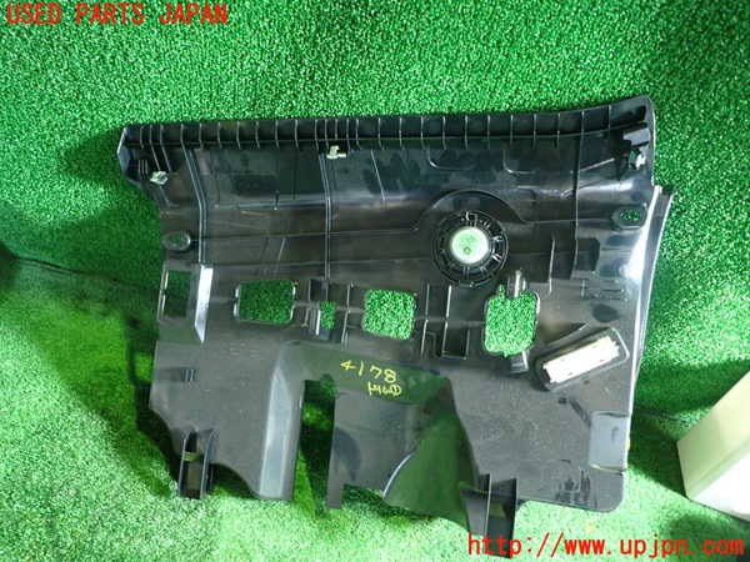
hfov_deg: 69.4
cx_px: 375
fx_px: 542
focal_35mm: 25
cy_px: 281
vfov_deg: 54.9
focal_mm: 4.5
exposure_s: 1/30
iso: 500
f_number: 2
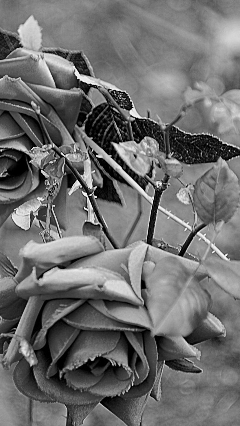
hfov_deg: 3.1
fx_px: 4457
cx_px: 47
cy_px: 213
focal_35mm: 394
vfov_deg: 5.5
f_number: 5.6
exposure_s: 1/25
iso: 200
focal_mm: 250
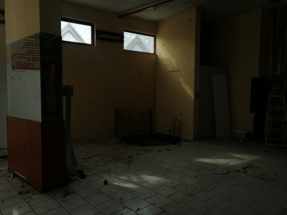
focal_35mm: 27
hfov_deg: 65.3
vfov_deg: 51.4
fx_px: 224
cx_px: 144
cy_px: 108
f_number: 1.8
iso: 50
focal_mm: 3.95
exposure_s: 1/90
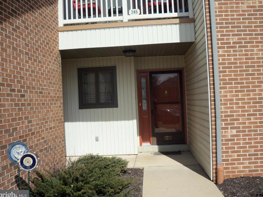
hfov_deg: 52.6
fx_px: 266
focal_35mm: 35
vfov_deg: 40.7
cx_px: 131
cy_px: 99
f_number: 8.8
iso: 80
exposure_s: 1/250
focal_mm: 5.7
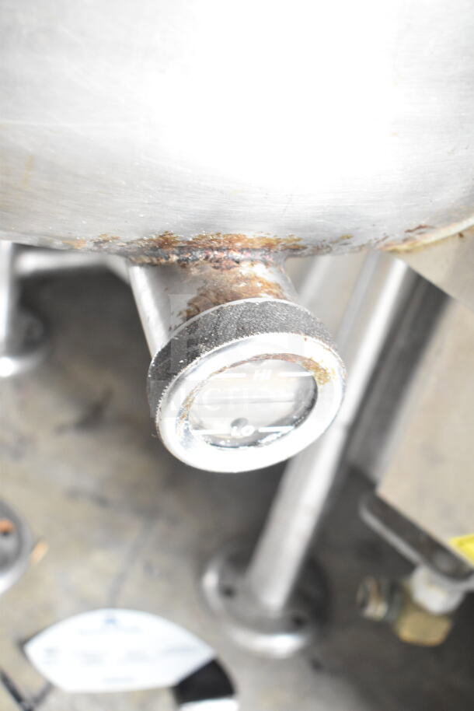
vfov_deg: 38.9
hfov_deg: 26.5
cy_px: 356
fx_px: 1006
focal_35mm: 51
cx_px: 237
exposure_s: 1/50
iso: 2200
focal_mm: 34
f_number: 4.5
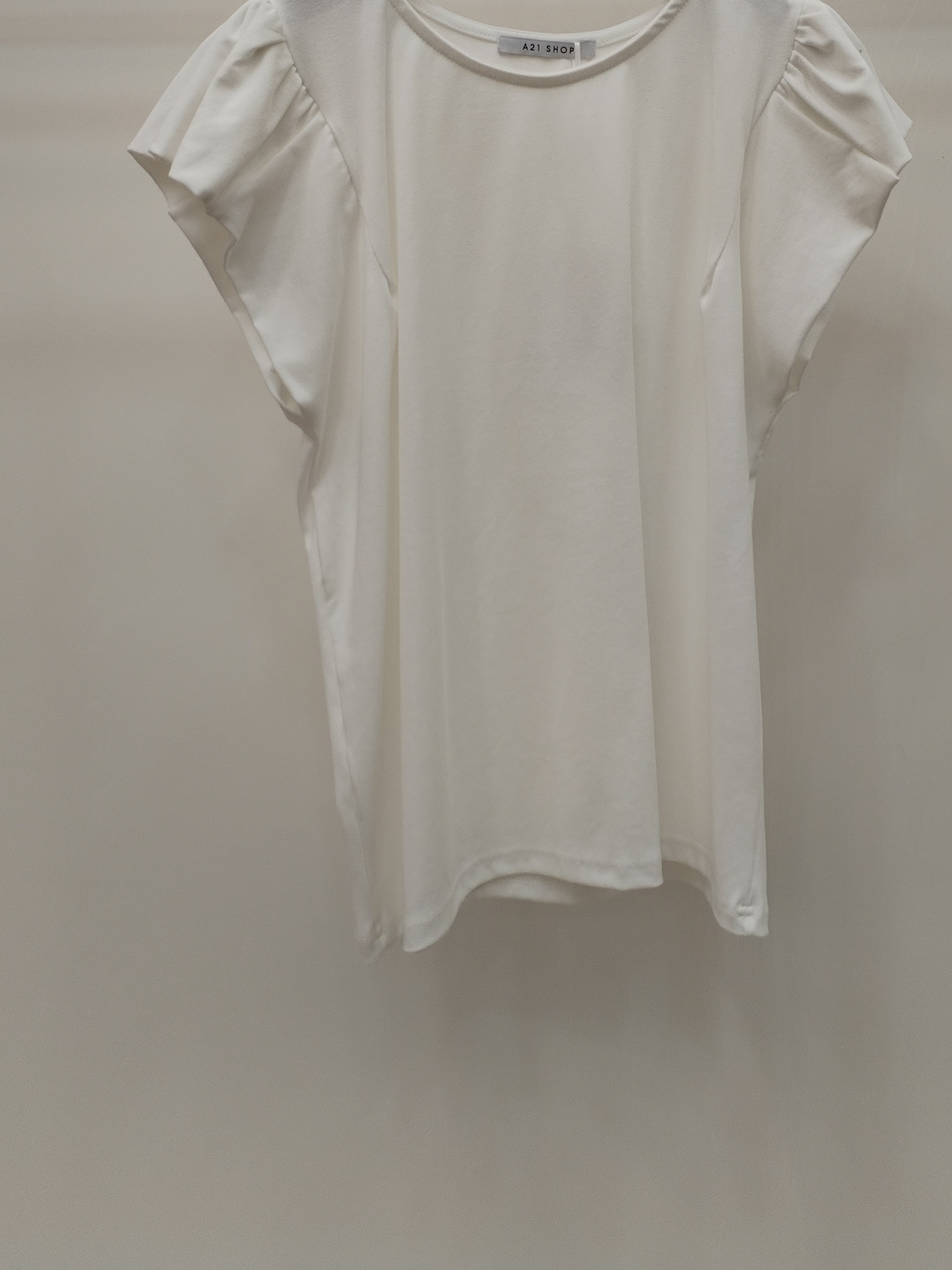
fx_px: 1504
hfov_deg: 35.1
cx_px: 538
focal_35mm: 41
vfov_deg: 45.3
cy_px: 459
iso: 126
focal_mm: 4.75
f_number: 1.8
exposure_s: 1/120
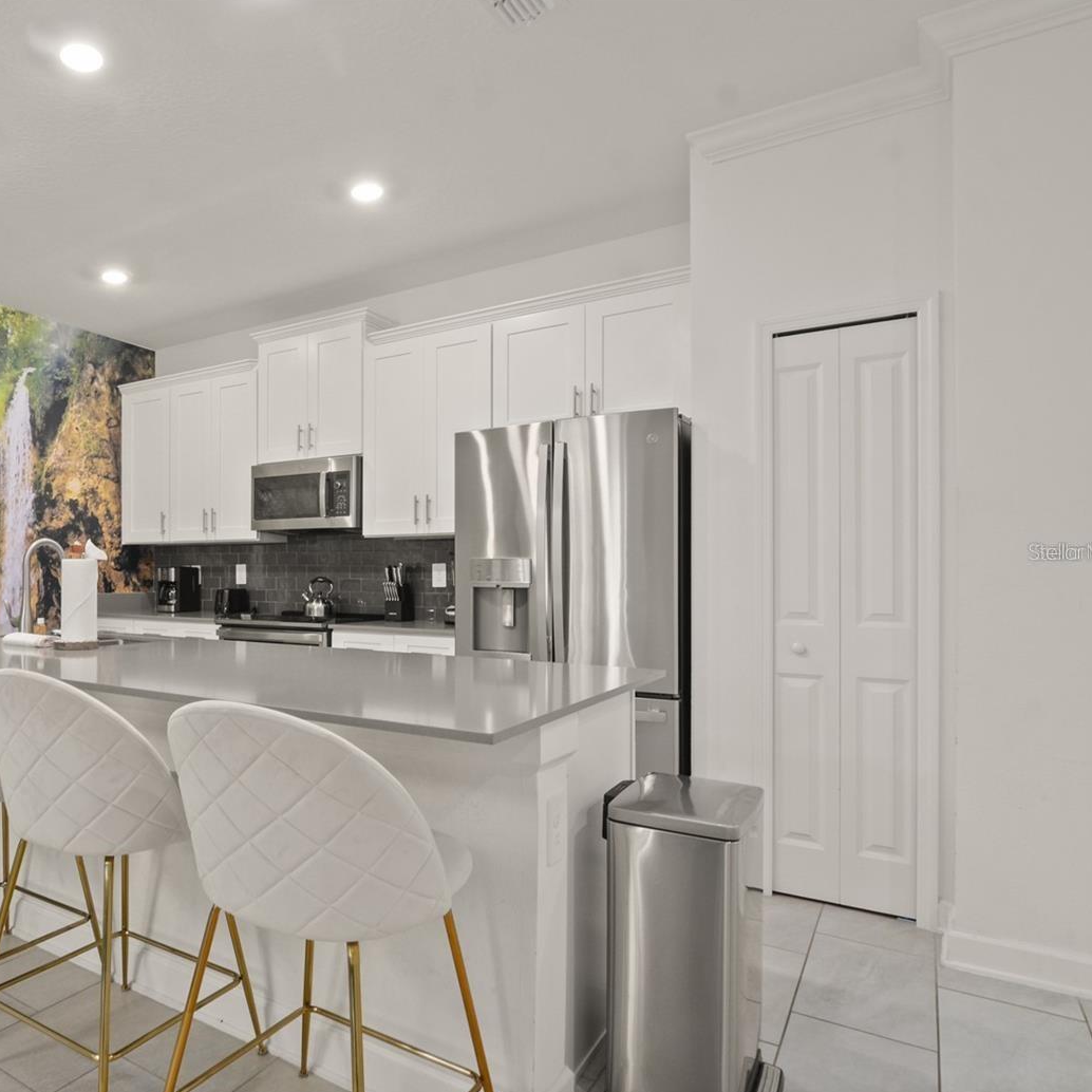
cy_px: 552
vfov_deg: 70.5
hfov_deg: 66.4
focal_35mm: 22
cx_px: 283
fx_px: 773
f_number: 8
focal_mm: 11
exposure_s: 1/2
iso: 200
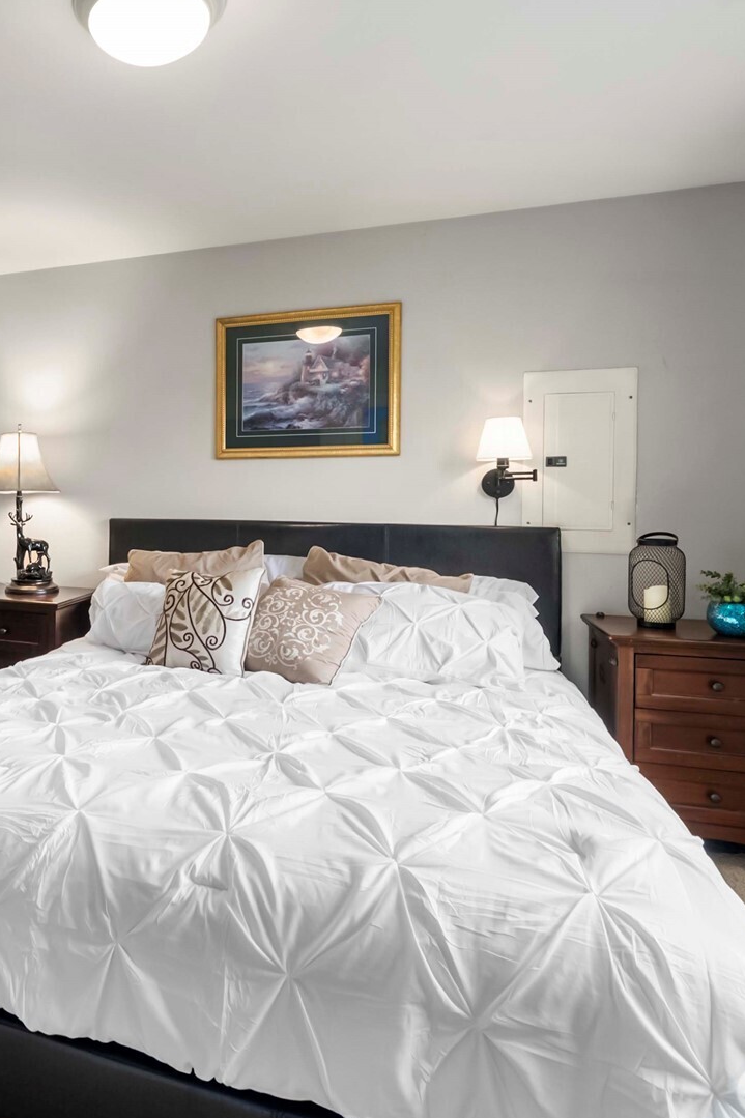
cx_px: 110
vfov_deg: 78.6
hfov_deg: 52.1
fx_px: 683
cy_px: 543
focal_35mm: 22
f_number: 7.1
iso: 800
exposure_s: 1/30
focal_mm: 14
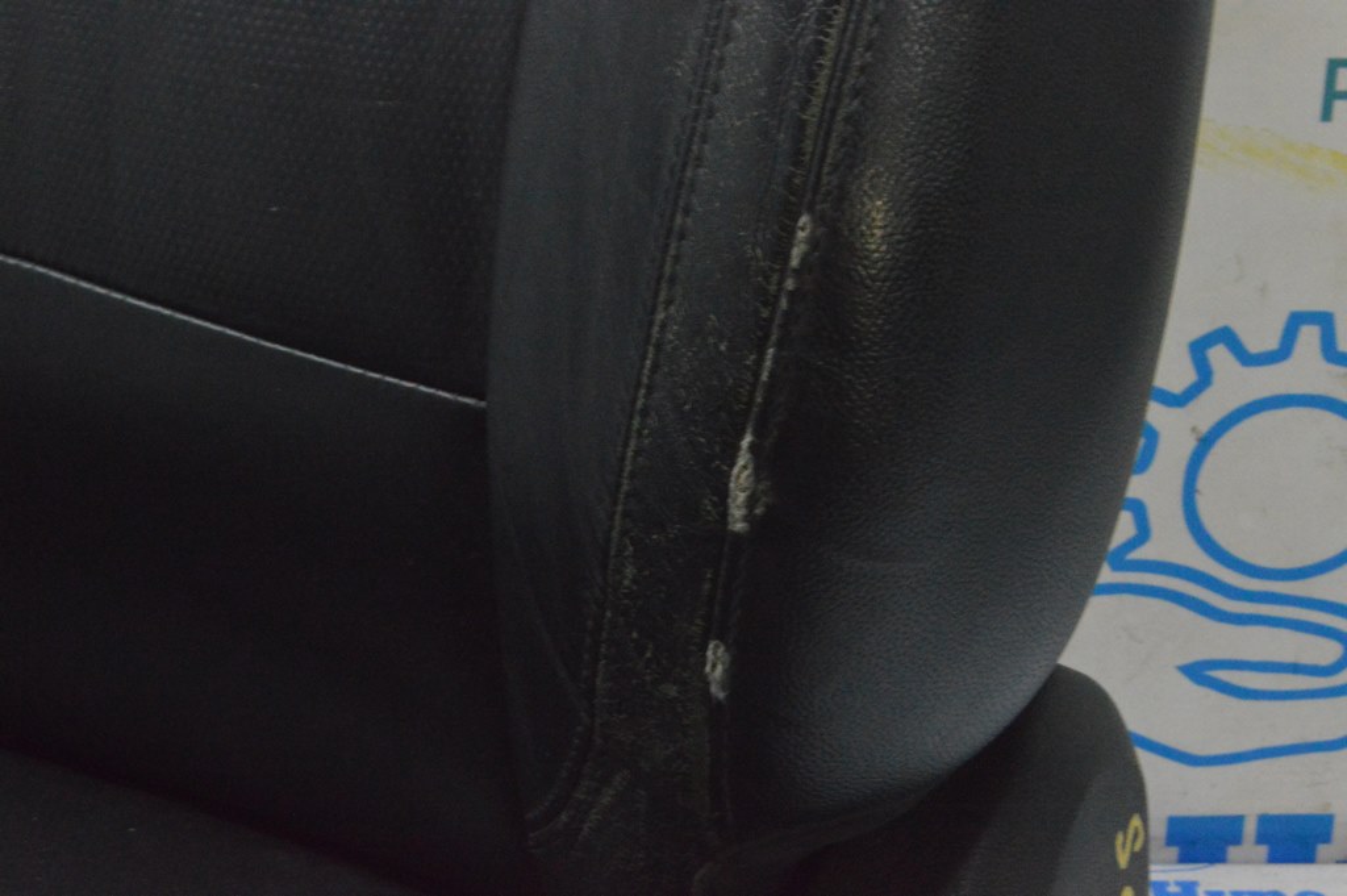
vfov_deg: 19.7
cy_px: 448
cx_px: 674
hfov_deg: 29.3
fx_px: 2580
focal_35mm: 69
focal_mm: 46
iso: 6400
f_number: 20
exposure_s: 1/15
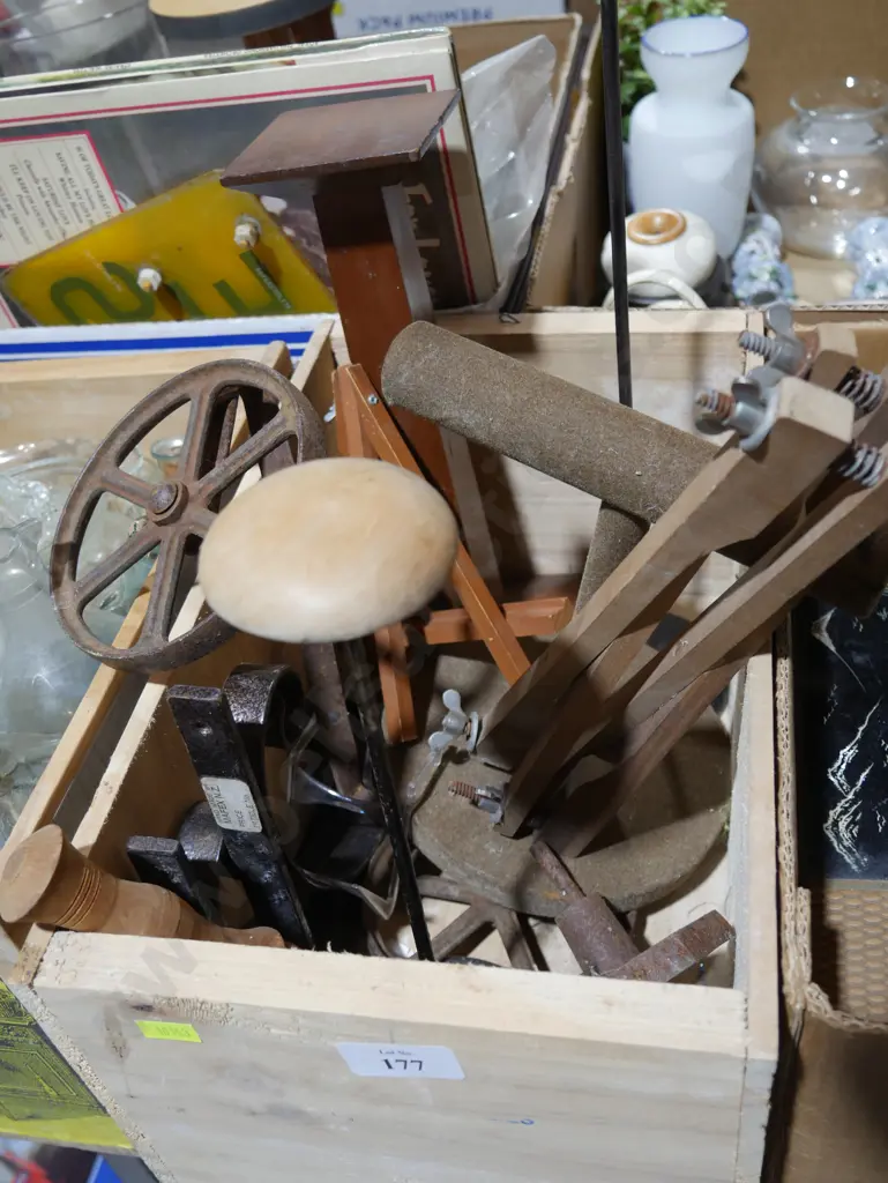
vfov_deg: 53.9
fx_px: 1162
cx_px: 444
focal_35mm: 34
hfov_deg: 41.8
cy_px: 592
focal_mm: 17
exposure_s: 1/60
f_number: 4
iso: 320
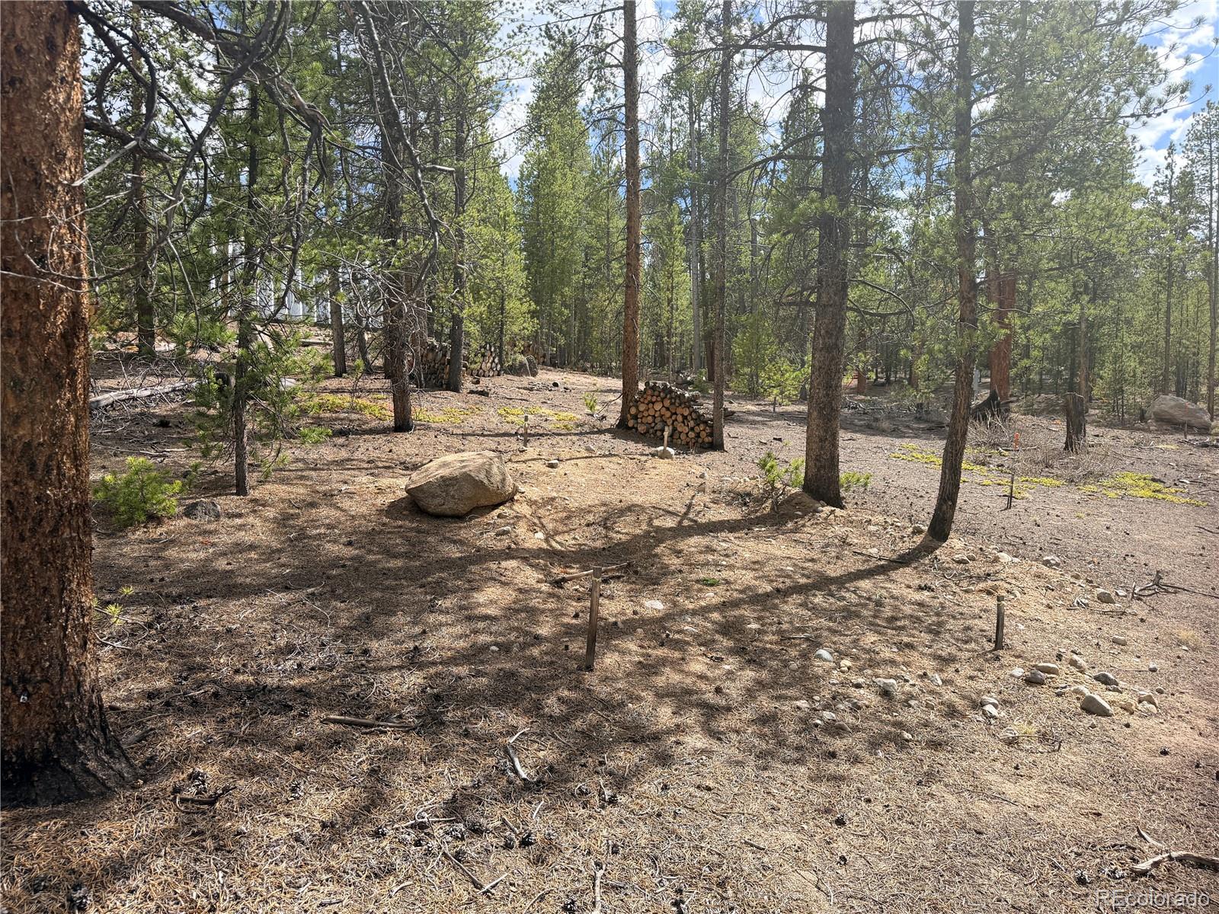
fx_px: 845
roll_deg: -1.0
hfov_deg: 71.6
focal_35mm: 24
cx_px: 610
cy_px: 457
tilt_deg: -0.5
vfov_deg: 56.8
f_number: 1.78
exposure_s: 1/3145
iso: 100
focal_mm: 6.76
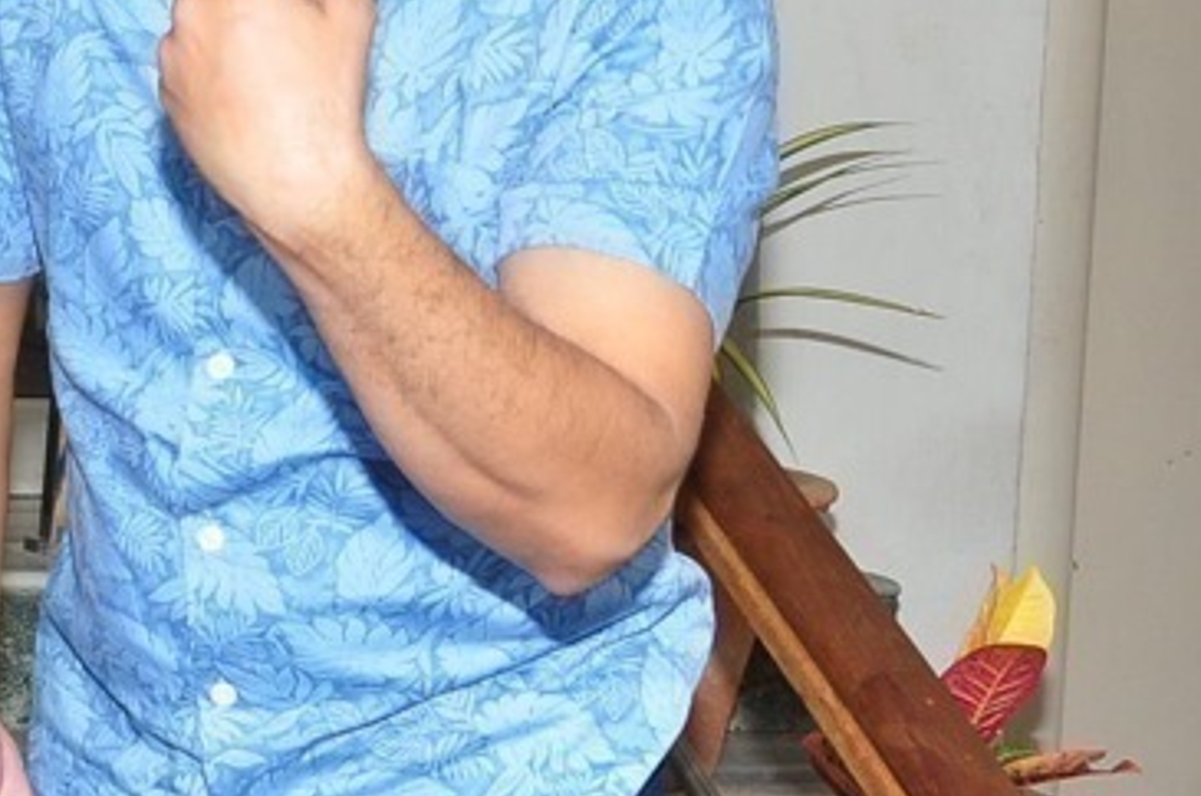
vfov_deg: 13.1
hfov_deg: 17.3
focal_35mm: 104
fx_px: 3452
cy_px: 271
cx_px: -721
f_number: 9
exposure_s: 1/125
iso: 400
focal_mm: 21
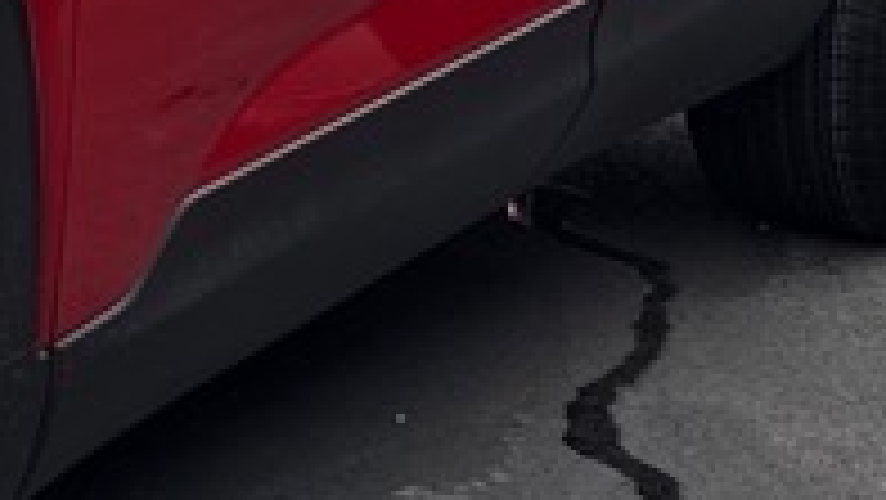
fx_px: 3196
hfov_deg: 13.6
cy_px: 41
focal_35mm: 136
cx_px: -841
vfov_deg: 8.9
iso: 80
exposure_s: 1/649
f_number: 1.78
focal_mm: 6.76
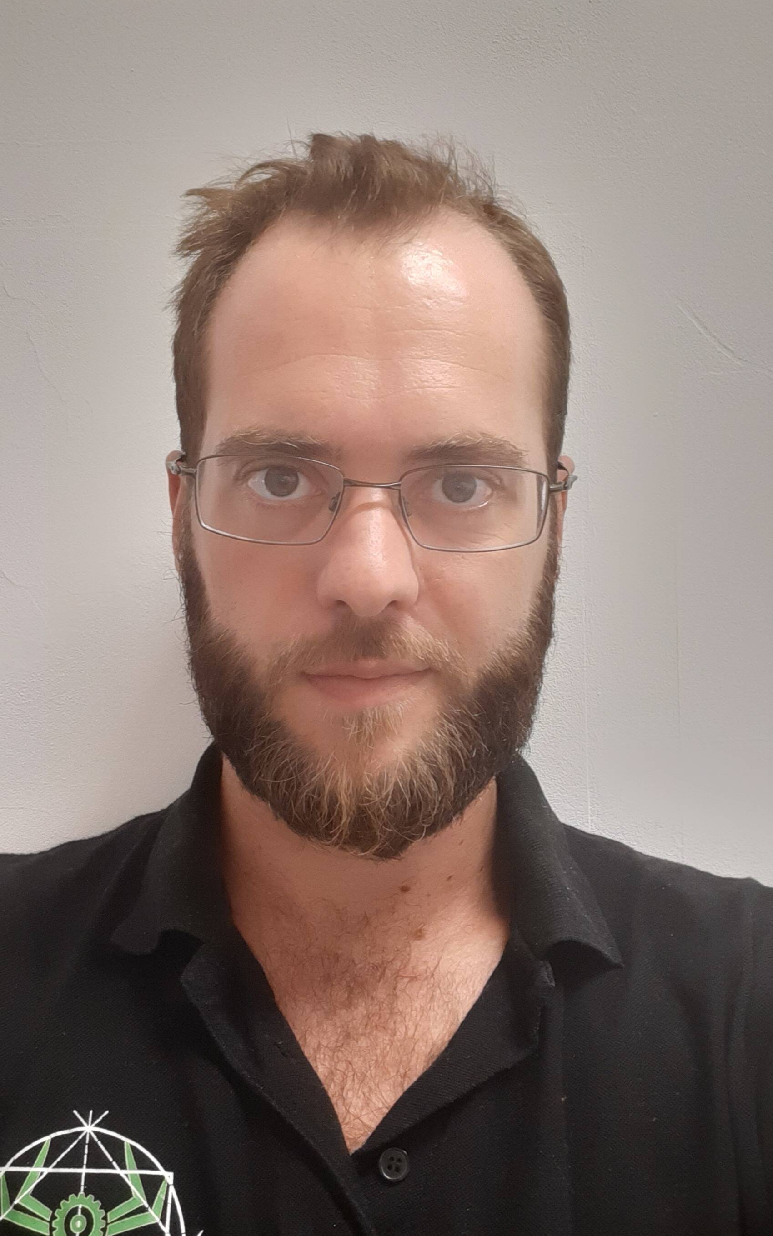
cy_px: 618
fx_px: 1112
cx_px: 371
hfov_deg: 38.3
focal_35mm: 33
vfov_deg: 58.1
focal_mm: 3.75
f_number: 2
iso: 250
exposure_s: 1/25
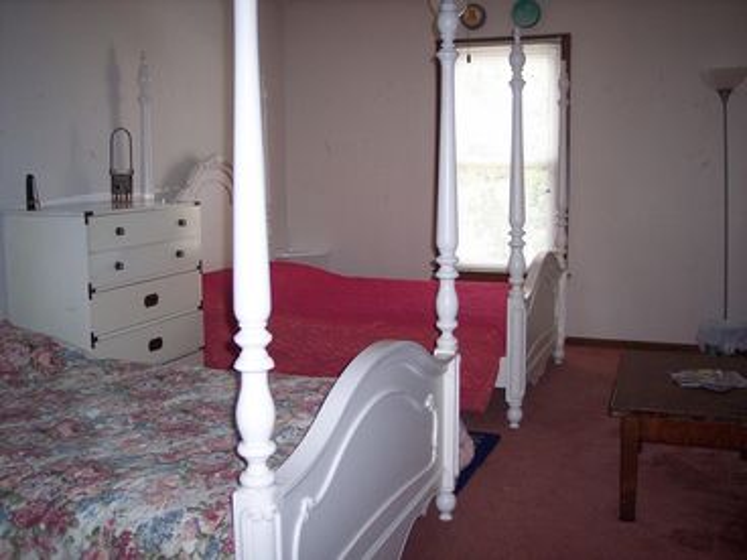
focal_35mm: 39
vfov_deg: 36.8
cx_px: 374
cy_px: 280
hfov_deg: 47.9
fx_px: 842
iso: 140
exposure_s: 1/60
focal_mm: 8
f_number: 2.8
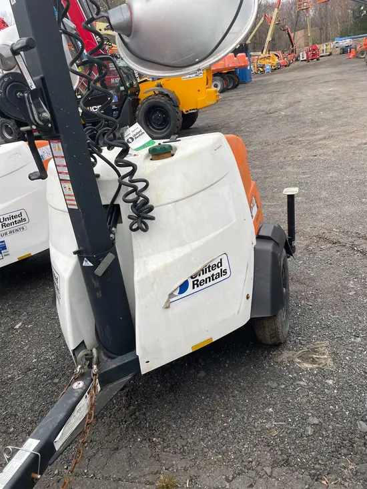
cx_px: 184
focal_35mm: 26
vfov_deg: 67.3
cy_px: 244
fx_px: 367
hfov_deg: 53.1
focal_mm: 4.2
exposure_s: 1/447
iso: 32
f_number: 1.6
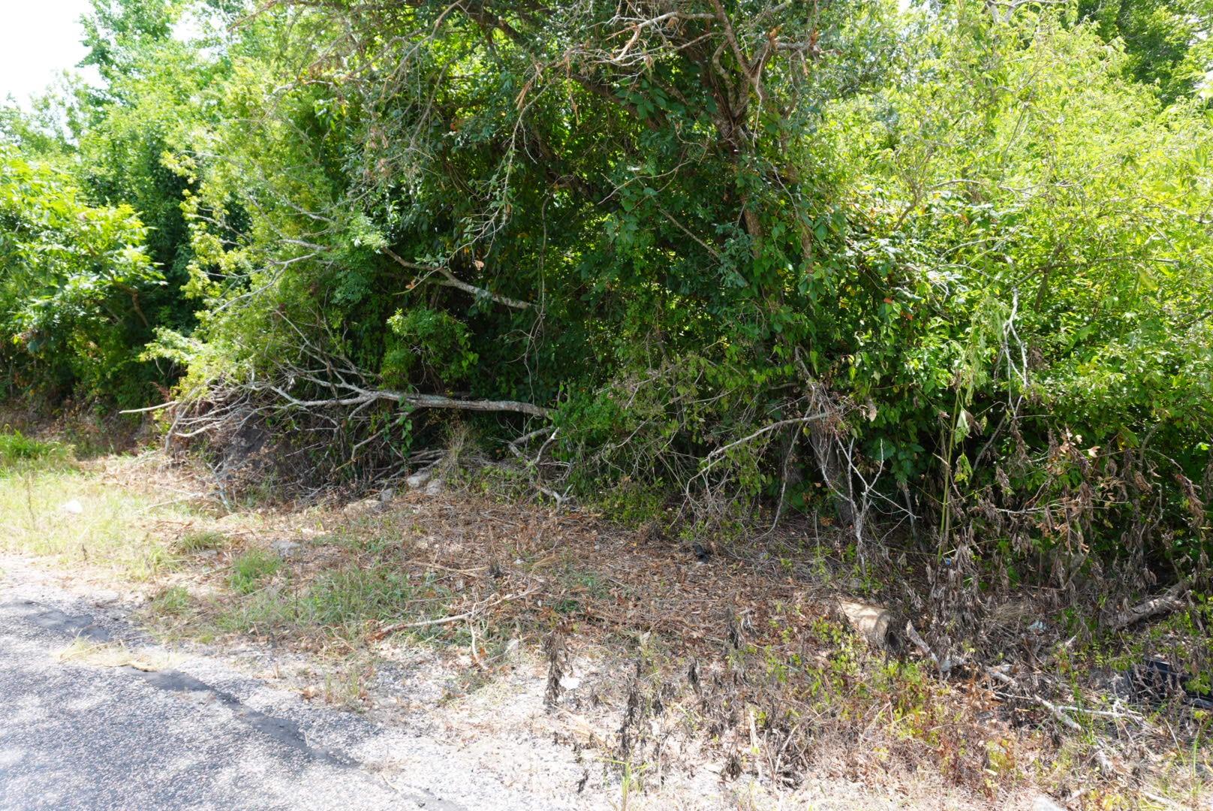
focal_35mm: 24
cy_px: 406
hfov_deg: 73.7
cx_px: 606
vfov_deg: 53.2
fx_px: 809
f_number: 5
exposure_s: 1/125
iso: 100
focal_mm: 16
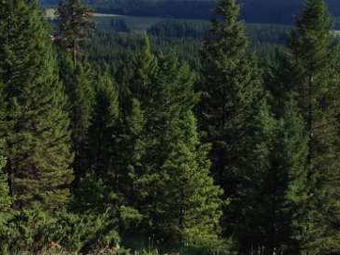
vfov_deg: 20.1
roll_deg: -0.8
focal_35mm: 73
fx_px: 717
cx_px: 148
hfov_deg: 26.7
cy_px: 117
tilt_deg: -12.0
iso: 50
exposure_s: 1/1695
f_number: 2.4
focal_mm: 4.12
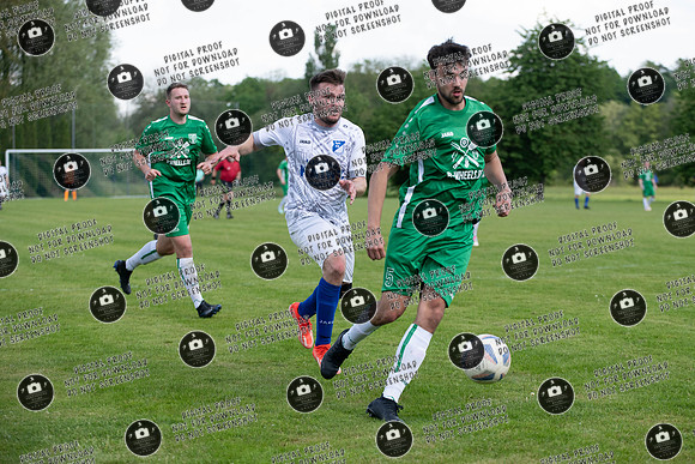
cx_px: 382
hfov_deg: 19.9
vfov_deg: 13.4
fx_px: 1980
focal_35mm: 103
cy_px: 215
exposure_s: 1/1600
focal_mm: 92
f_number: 3.5
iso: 400
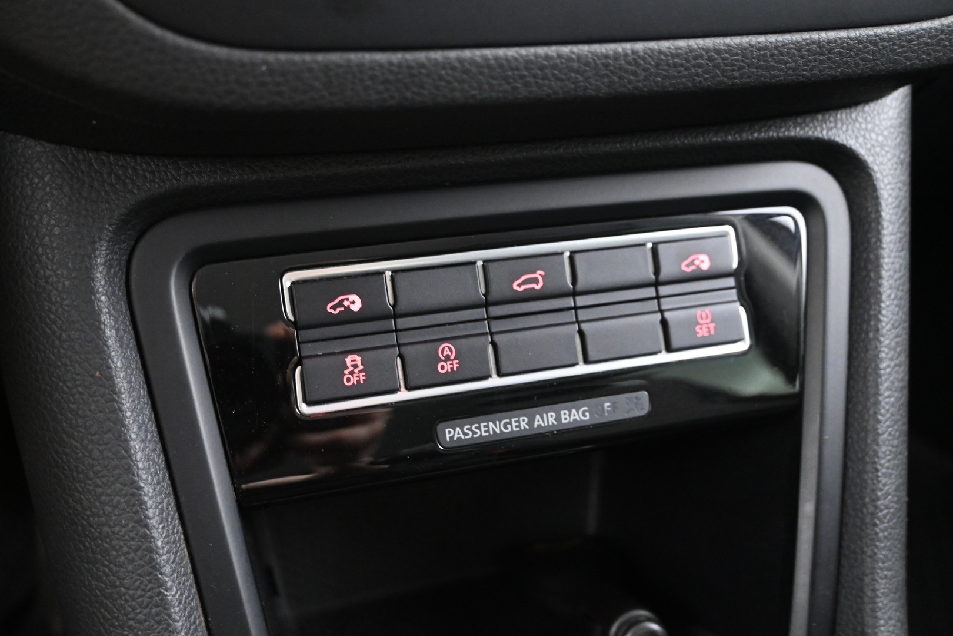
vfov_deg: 39.1
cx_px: 476
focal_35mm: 34
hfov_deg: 56.1
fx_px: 893
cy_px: 318
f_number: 4
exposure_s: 1/3
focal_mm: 22.5
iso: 3200
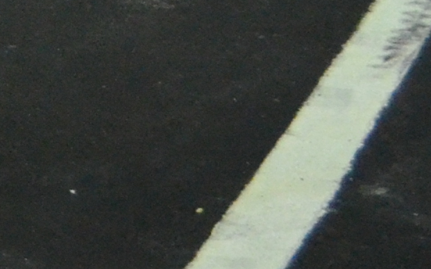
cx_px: -1119
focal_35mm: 218
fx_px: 2560
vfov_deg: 5.8
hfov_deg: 7.6
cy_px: -414
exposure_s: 1/30
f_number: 3.5
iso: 3200
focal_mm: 18
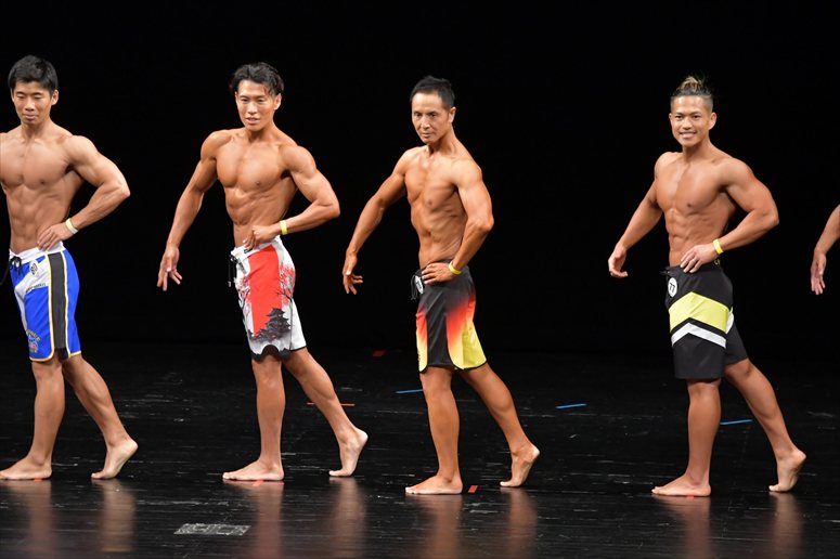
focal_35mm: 240
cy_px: 280
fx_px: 5597
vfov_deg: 5.7
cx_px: 420
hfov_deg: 8.6
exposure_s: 1/400
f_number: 5.6
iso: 3200
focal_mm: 160
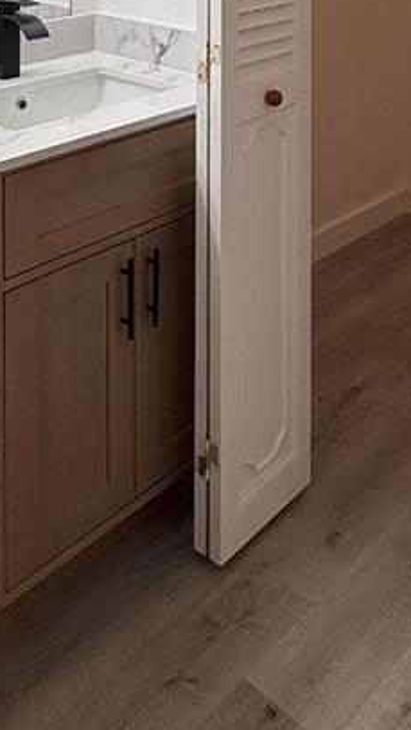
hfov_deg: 26.5
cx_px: 253
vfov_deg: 36.2
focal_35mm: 45
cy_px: -127
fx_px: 872
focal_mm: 2.22
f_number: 2.2
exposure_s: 1/120
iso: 64
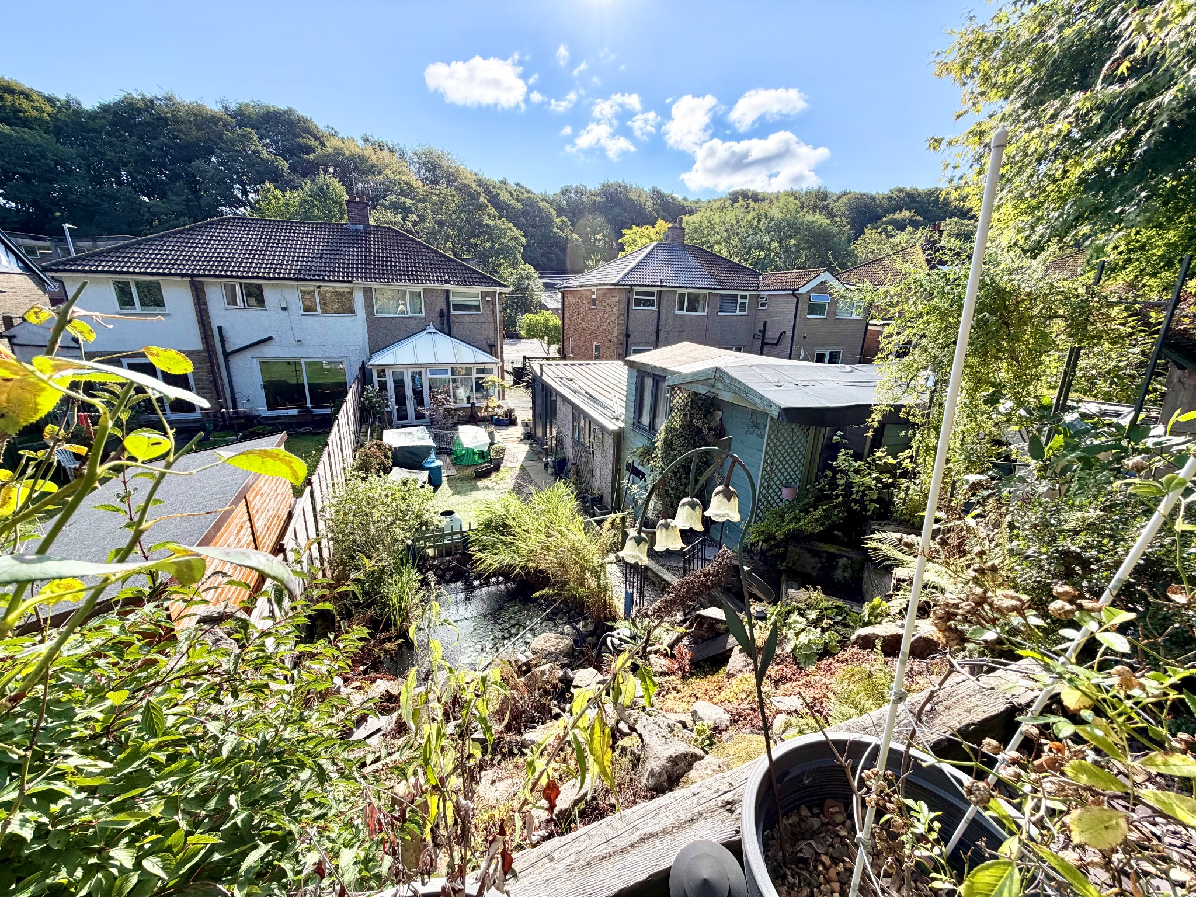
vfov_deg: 85.7
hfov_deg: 102.1
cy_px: 448
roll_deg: -1.8
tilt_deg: -16.8
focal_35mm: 14
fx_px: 484
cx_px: 598
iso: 40
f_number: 2.2
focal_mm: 2.22
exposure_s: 1/644
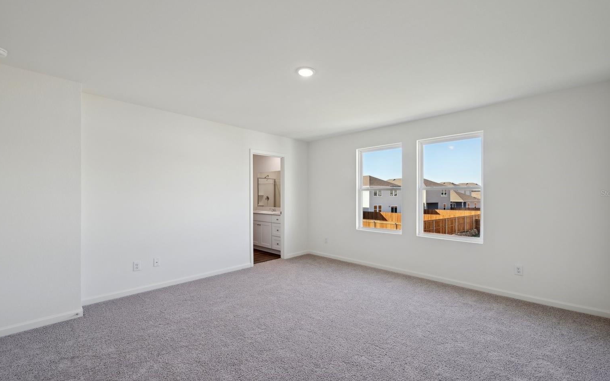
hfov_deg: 101.4
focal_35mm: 15
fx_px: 249
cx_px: 316
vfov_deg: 74.8
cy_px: 193
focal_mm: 14
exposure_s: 1/40
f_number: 8
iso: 160
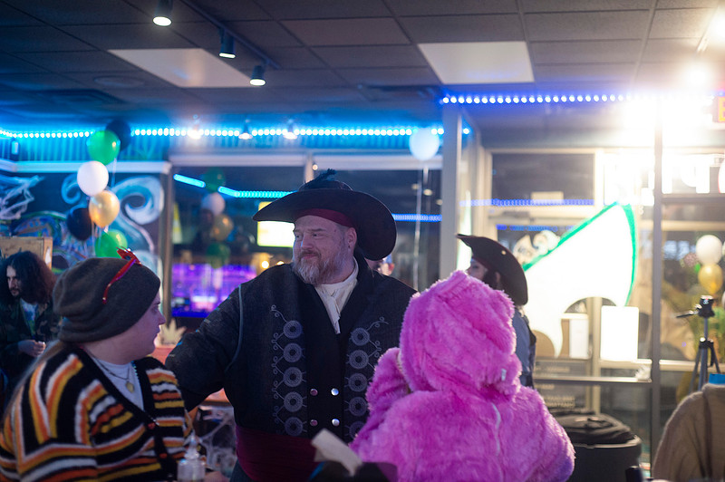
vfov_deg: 26.9
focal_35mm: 50
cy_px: 241
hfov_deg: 39.6
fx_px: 1006
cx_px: 362
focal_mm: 50
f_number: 2.8
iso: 3200
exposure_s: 1/60
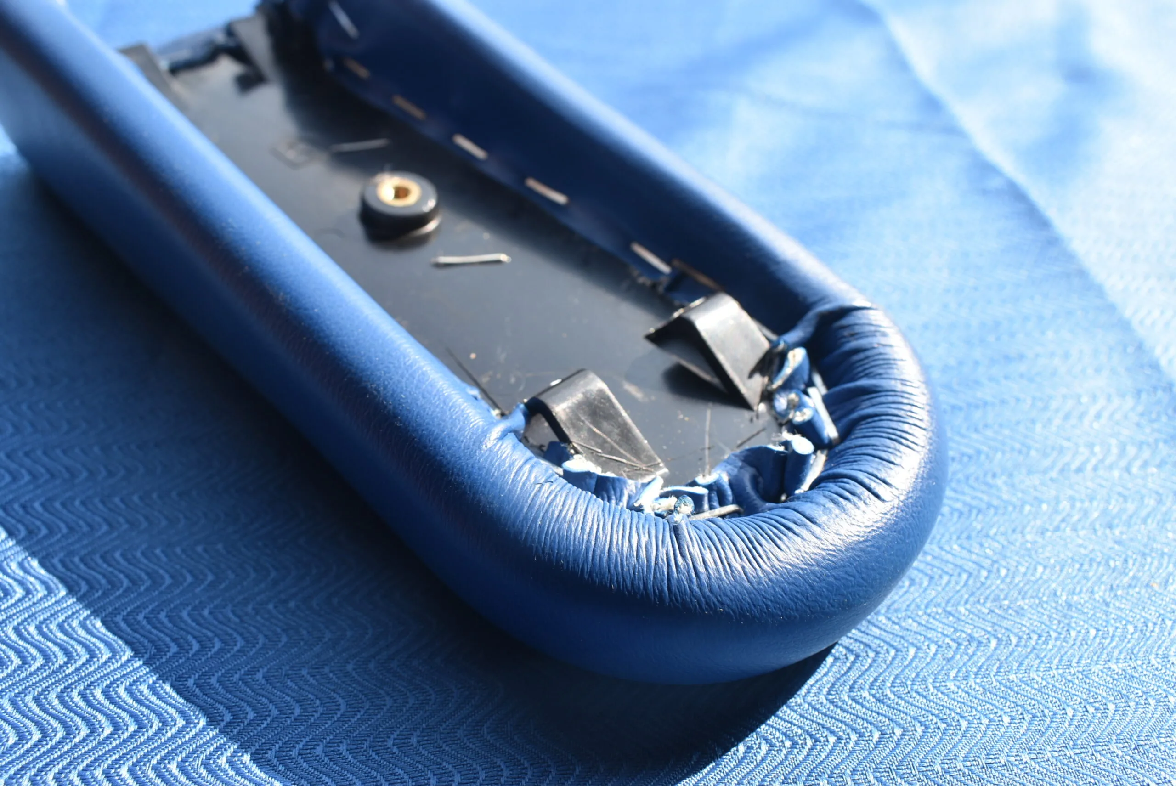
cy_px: 393
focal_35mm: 33
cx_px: 588
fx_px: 1079
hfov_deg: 57.2
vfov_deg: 40.0
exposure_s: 1/80
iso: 100
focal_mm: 22
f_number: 8
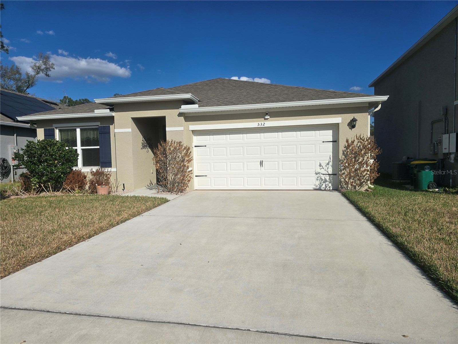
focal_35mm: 23
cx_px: 229
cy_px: 172
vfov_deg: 58.9
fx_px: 304
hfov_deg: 73.9
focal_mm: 6.3
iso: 12
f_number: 1.7
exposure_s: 1/2021
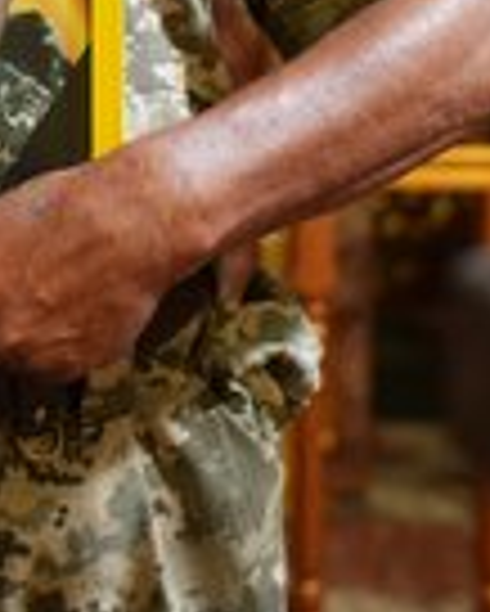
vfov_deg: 16.7
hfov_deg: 13.3
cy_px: 29
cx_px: -76
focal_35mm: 113
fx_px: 2046
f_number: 2.8
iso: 1600
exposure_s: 1/160
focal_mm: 41
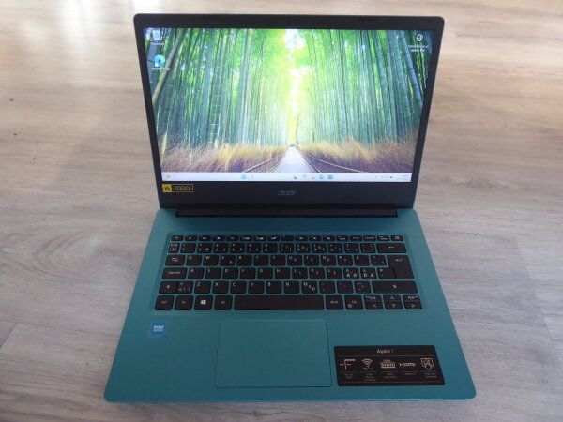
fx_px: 407
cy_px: 211
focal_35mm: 25
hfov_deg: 69.4
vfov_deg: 54.9
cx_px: 282
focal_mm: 4.3
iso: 400
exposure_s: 1/25
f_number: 3.3
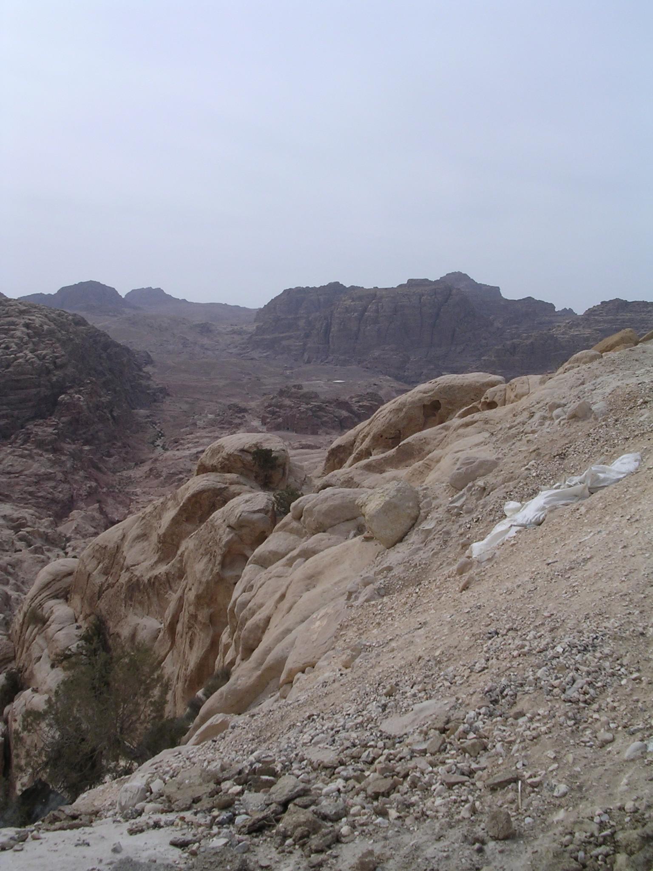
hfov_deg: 37.7
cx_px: 326
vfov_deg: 49.0
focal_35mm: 38
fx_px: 956
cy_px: 436
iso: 100
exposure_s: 1/554
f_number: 5.6
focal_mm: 5.8
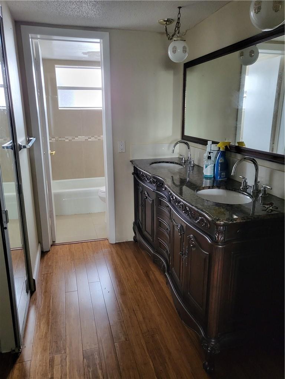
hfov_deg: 53.1
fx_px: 285
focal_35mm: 26
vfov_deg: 67.3
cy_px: 190
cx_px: 142
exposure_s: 1/40
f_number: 1.8
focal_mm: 4.25
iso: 640
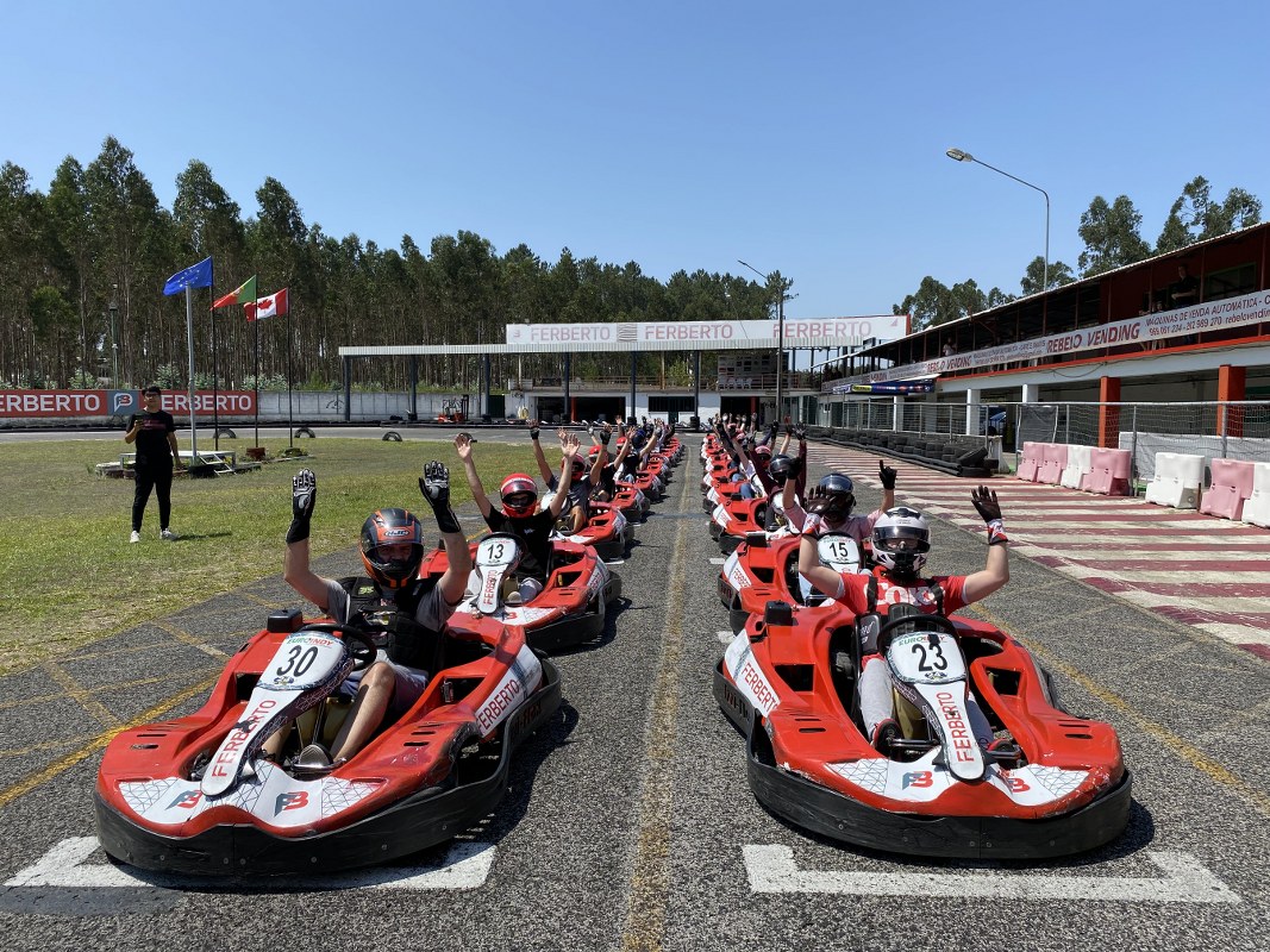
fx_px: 954
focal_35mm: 26
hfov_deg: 67.3
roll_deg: +0.3
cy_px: 476
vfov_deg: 53.1
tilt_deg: -5.6
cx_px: 635
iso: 32
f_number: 1.8
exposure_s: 1/3125
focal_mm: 4.25
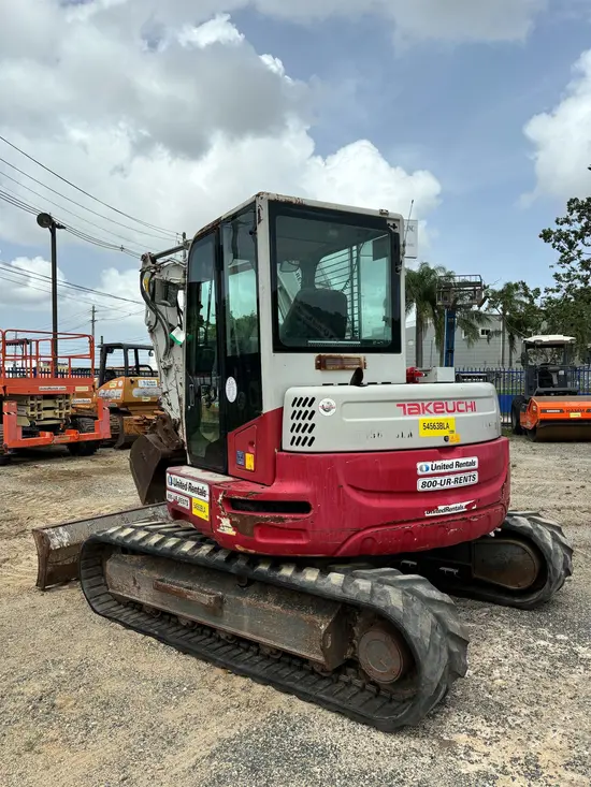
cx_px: 296
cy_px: 394
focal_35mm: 26
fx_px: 592
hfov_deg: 53.1
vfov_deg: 67.3
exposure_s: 1/3788
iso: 50
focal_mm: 5.96
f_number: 1.6
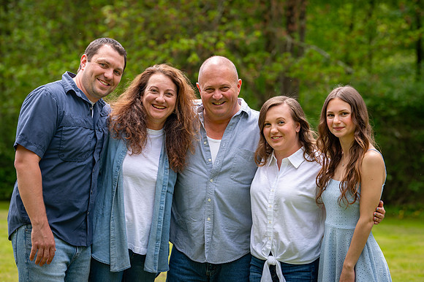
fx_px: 1436
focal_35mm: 122
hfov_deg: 16.8
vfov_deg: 11.2
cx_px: 212
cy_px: 141
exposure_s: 1/800
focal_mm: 122
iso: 400
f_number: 5
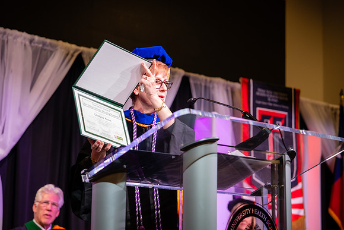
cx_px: 149
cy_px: 80
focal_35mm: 92
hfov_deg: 22.2
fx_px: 876
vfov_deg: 14.9
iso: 500
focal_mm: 70
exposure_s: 1/200
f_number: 2.8
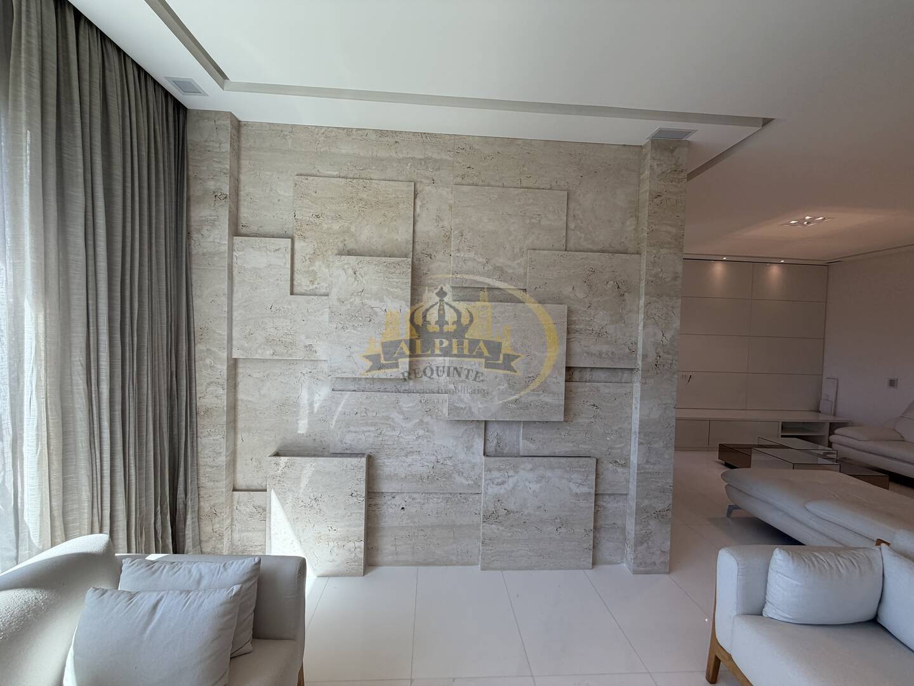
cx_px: 457
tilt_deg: -2.2
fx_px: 370
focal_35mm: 14
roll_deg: -1.6
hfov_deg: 102.1
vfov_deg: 85.7
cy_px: 343
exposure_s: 1/188
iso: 40
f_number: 2.2
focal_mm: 2.22
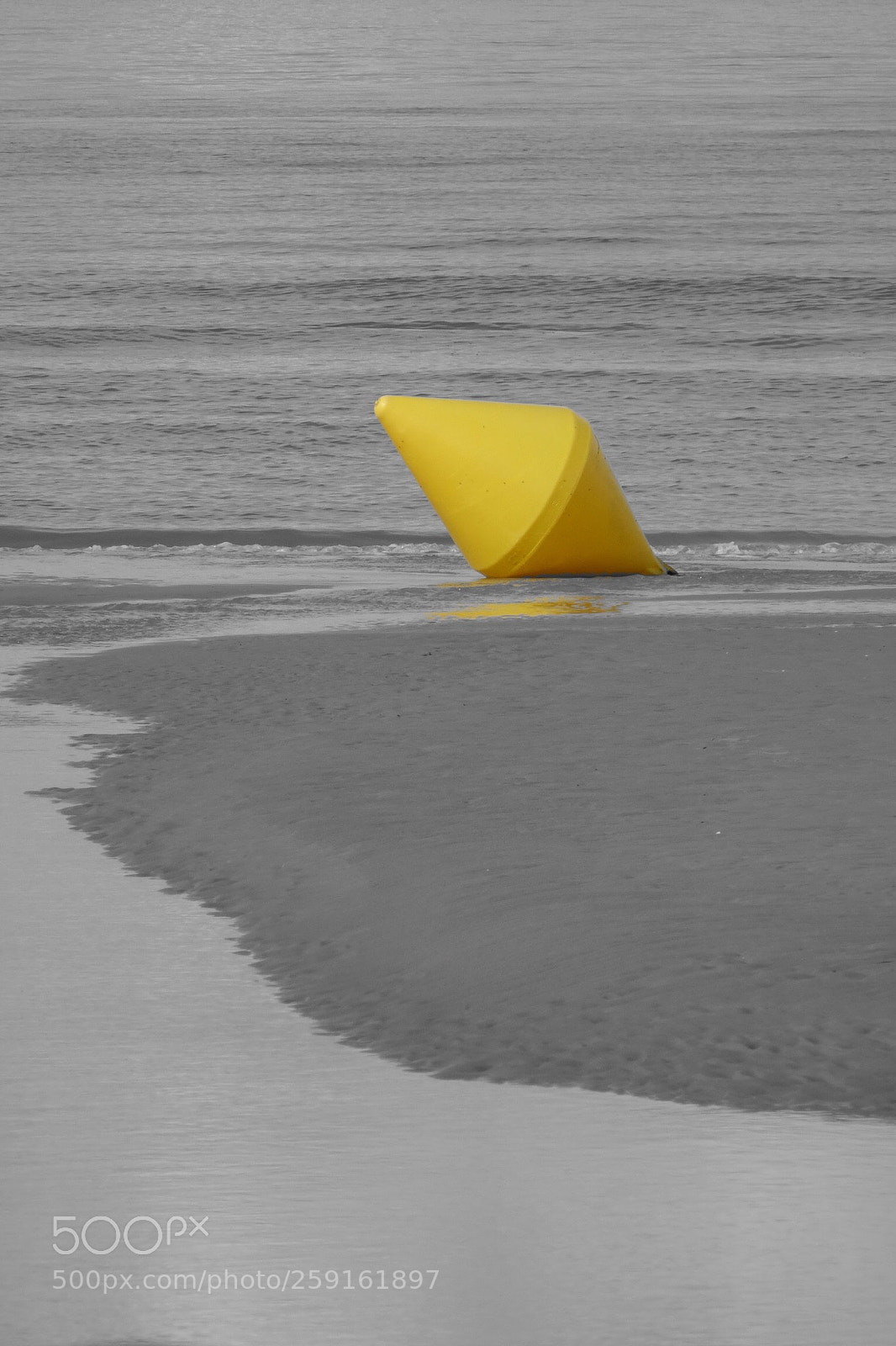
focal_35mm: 600
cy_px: 673
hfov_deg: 2.3
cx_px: 448
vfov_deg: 3.4
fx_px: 22408
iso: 125
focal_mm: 220
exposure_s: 1/125
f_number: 16
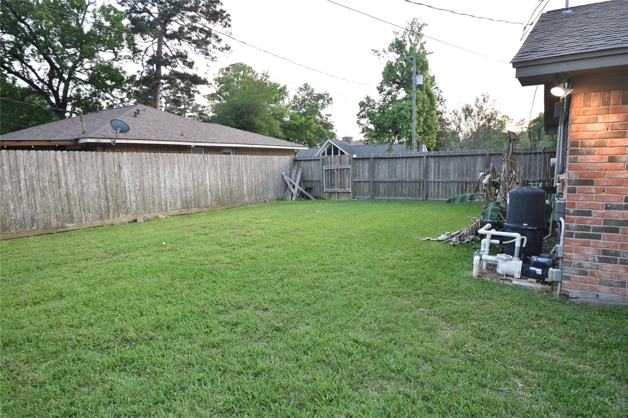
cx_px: 314
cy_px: 209
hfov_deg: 81.2
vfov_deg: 59.5
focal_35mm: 21
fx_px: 366
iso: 640
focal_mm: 14
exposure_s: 1/125
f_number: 5.6
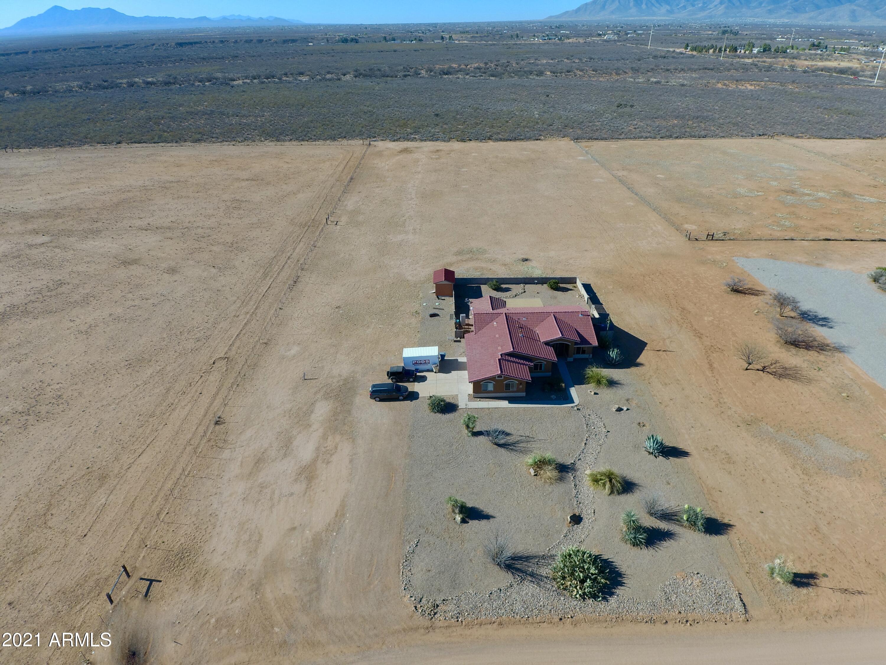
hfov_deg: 91.0
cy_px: 332
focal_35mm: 17
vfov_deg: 74.7
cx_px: 443
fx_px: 435
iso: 100
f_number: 2.8
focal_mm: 3.15
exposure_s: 1/956
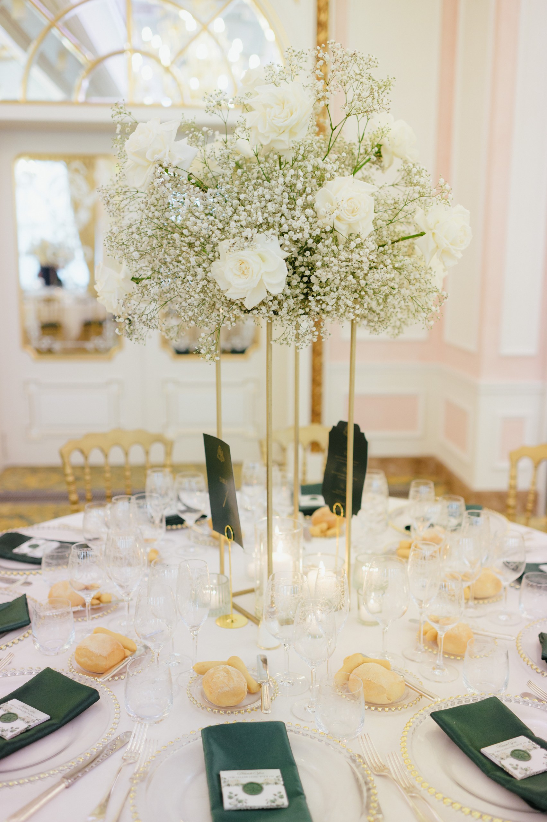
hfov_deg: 37.8
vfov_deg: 54.5
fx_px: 799
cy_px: 411
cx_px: 274
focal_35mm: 35
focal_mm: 35
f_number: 2.2
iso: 1250
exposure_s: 1/320
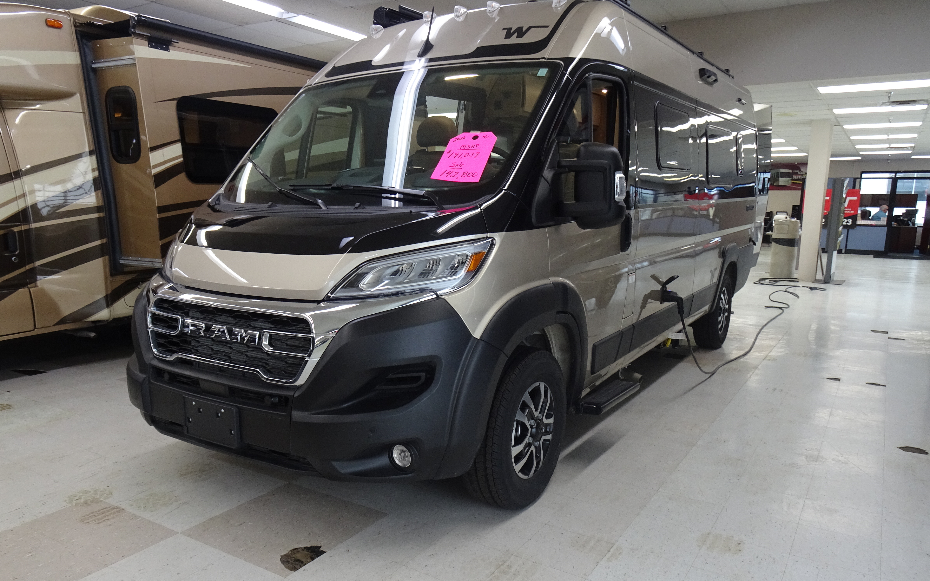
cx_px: 456
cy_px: 330
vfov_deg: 47.5
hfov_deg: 70.4
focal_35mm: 26
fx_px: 659
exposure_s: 1/30
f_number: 3.5
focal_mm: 4.1
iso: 100
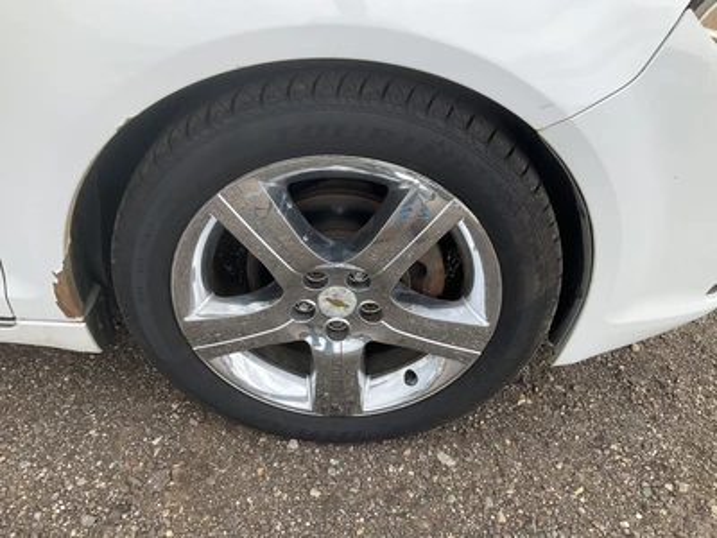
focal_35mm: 29
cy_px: 269
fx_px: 601
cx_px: 358
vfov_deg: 48.2
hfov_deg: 61.7
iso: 25
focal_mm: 3
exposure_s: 1/568
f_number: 1.8
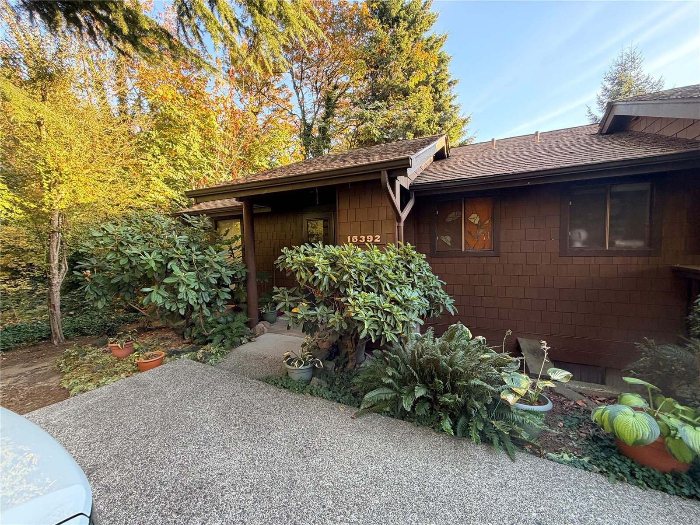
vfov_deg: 85.7
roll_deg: +0.9
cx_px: 350
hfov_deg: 102.1
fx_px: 283
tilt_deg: -2.9
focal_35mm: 14
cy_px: 262
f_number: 2.2
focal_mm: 2.22
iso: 100
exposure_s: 1/121
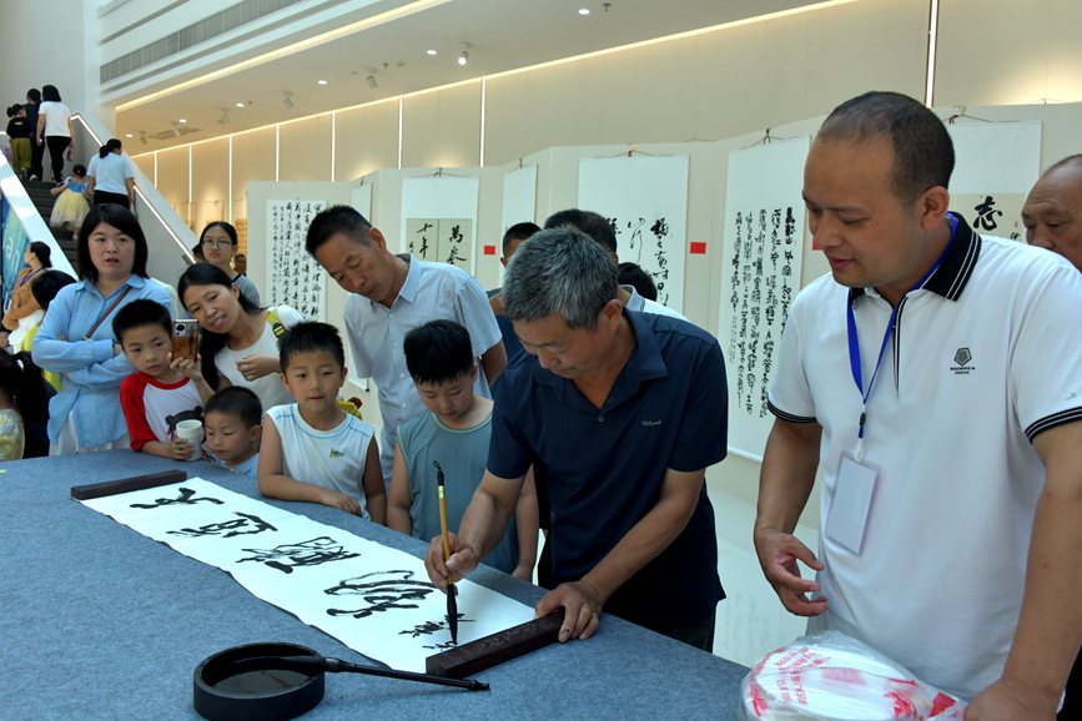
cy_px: 360
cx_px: 541
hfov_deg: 65.5
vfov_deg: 46.4
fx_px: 841
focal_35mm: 28
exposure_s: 1/320
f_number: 9
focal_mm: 28
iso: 1000
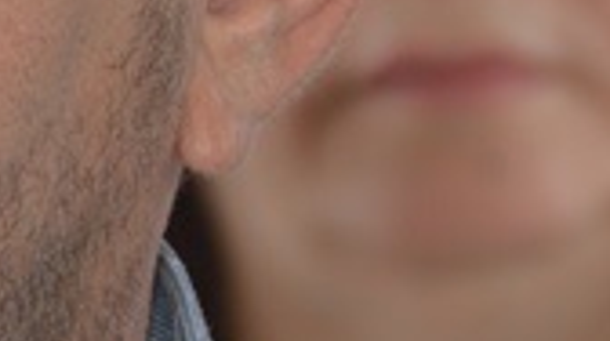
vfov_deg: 1.1
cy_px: 234
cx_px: -479
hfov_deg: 2.0
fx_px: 17366
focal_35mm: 1075
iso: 220
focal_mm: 112
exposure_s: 1/125
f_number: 5.6
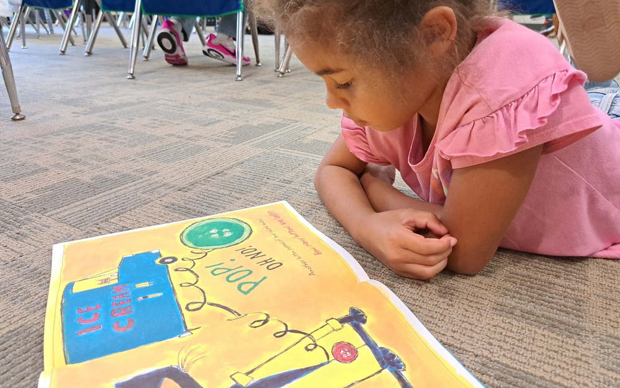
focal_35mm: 26
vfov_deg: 47.3
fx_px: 439
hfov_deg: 70.4
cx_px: 308
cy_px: 156
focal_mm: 5.23
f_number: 1.8
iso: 500
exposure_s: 1/60
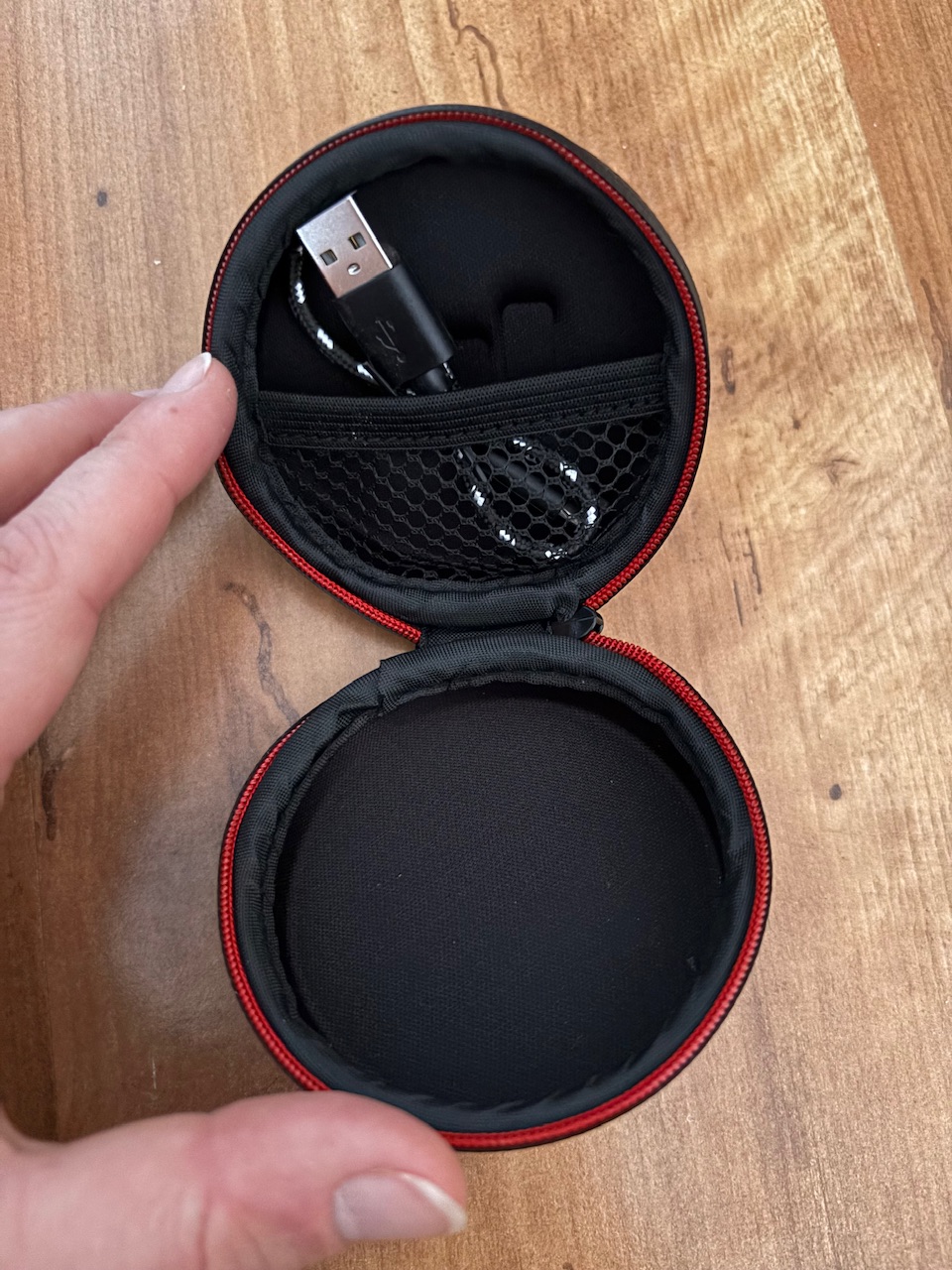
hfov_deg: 53.1
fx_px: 953
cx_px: 476
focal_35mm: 26
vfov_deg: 67.3
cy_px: 635
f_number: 1.6
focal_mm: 5.96
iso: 1000
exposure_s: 1/25
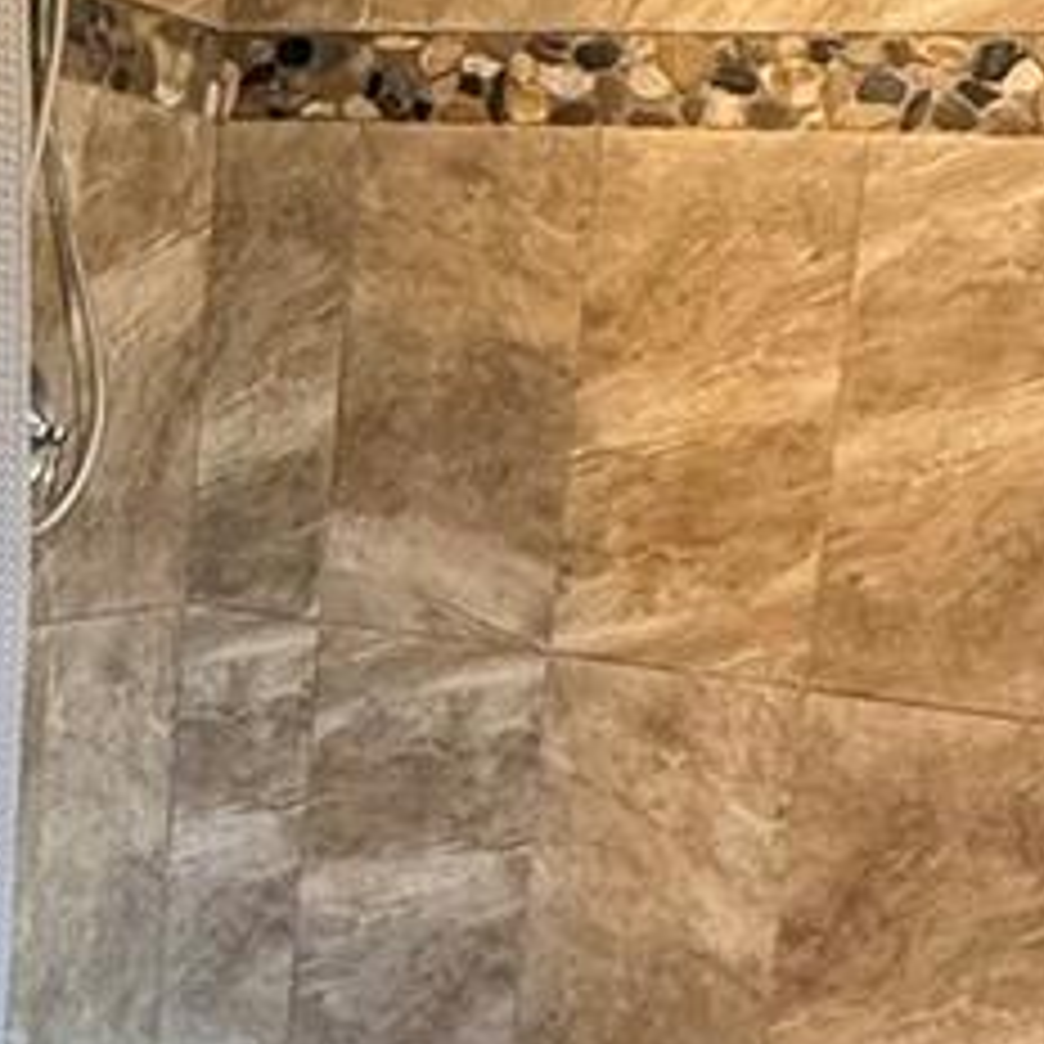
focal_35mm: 64
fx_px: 2184
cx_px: 297
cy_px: 702
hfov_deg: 26.6
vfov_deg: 26.7
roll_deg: -4.9
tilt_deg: -7.7
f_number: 2.2
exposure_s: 1/60
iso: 640
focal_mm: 2.22
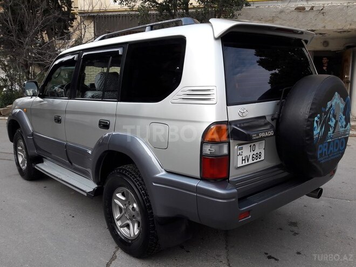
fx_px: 288
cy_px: 134
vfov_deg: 49.7
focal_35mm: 28
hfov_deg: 63.4
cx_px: 178
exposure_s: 1/342
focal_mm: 3.7
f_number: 1.9
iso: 40
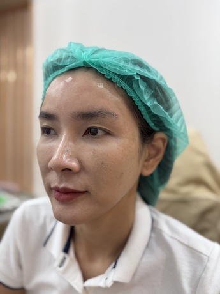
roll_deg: -1.5
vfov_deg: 71.6
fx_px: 203
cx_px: 110
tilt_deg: -4.8
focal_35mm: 24
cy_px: 147
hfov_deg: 56.8
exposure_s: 1/100
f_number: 1.78
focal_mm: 6.76
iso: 80
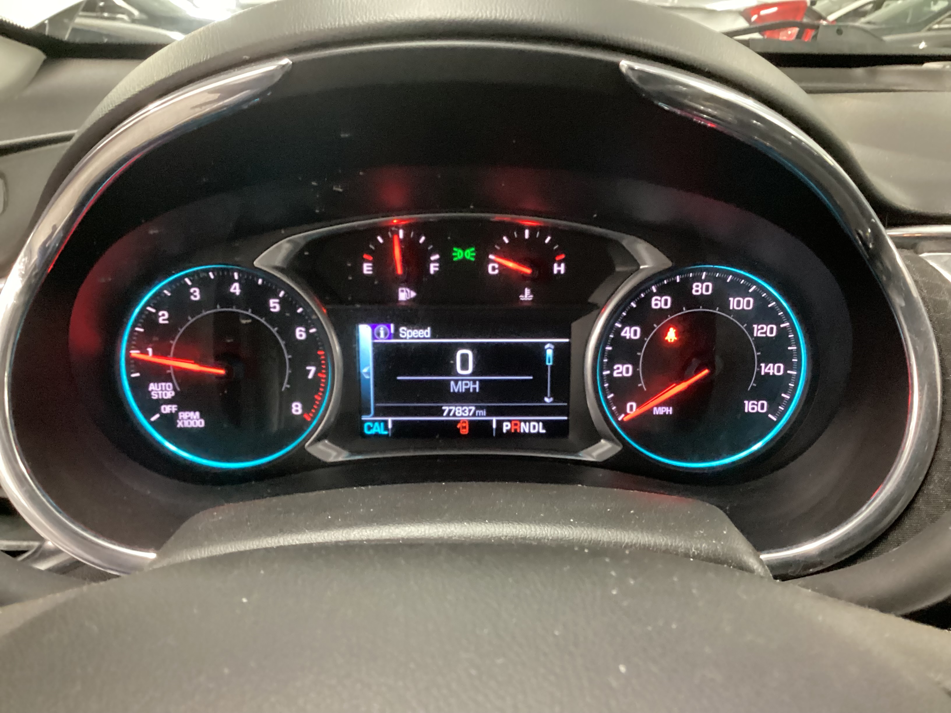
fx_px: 852
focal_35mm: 31
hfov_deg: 58.4
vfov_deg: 45.4
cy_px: 356
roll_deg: -1.3
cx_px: 476
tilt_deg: -22.4
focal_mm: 3.3
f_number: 2.4
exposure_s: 1/20
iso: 640
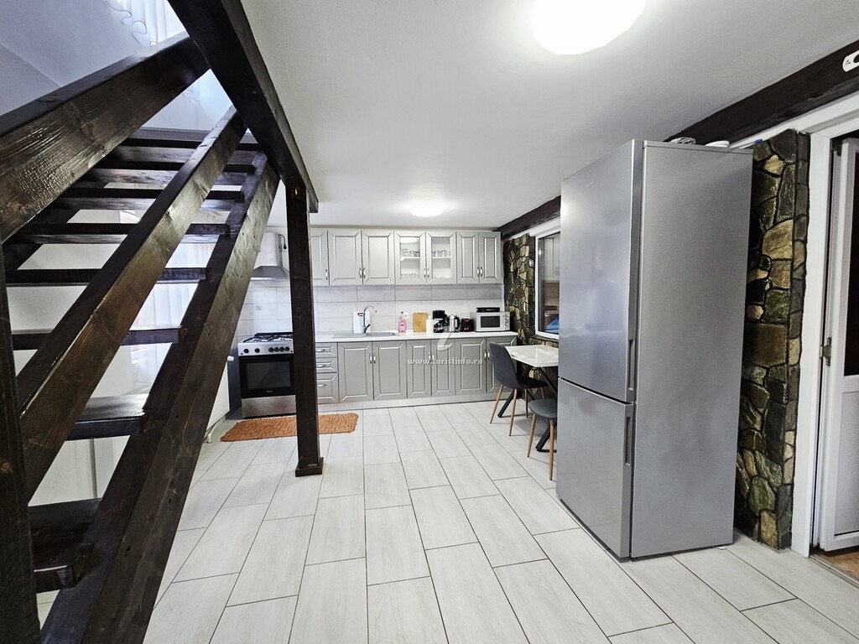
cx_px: 430
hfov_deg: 106.2
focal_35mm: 13
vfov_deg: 89.9
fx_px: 323
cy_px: 322
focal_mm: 2.2
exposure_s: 1/50
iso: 250
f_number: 2.2
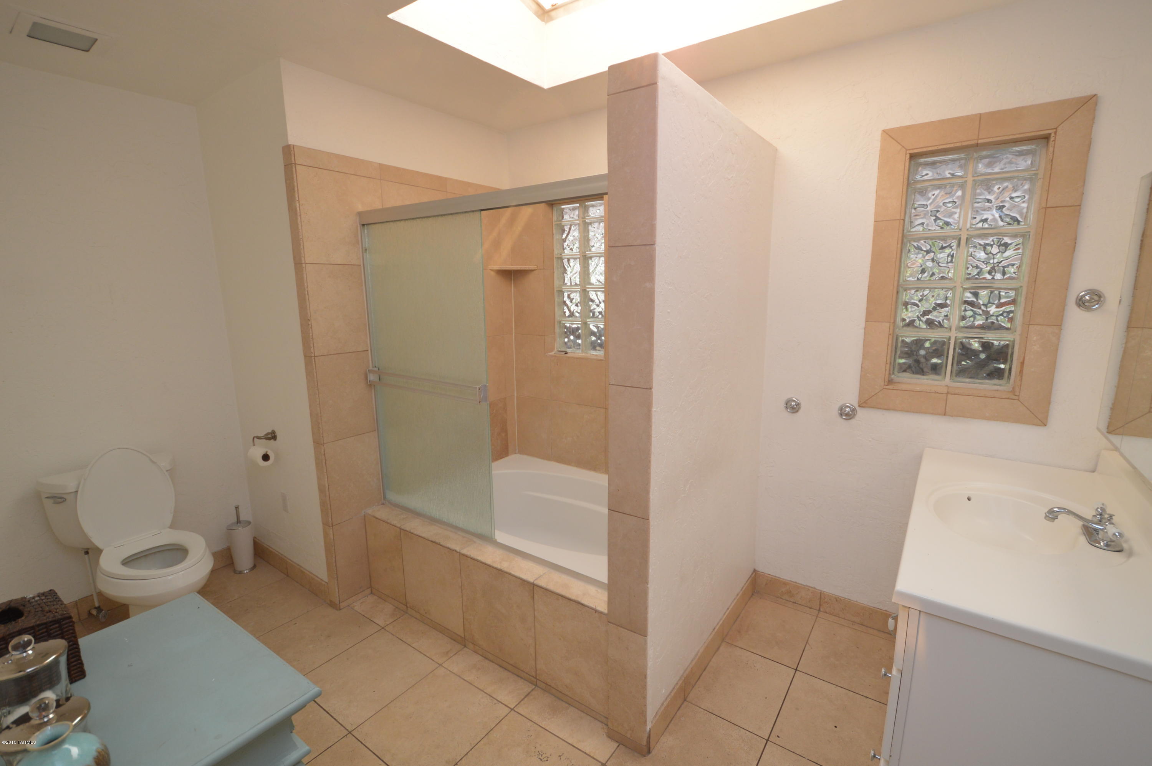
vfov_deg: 77.2
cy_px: 383
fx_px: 480
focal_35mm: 15
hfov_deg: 100.4
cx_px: 576
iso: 400
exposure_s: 1/80
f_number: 4.5
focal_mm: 10
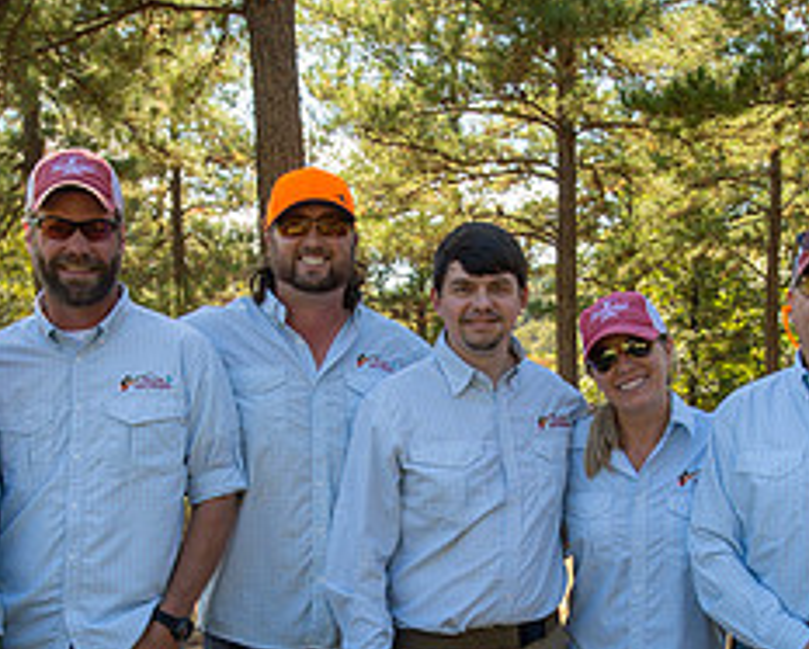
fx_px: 1343
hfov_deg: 33.5
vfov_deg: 26.4
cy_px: 569
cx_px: 417
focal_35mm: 56
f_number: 6.3
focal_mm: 24
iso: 125
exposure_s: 1/80
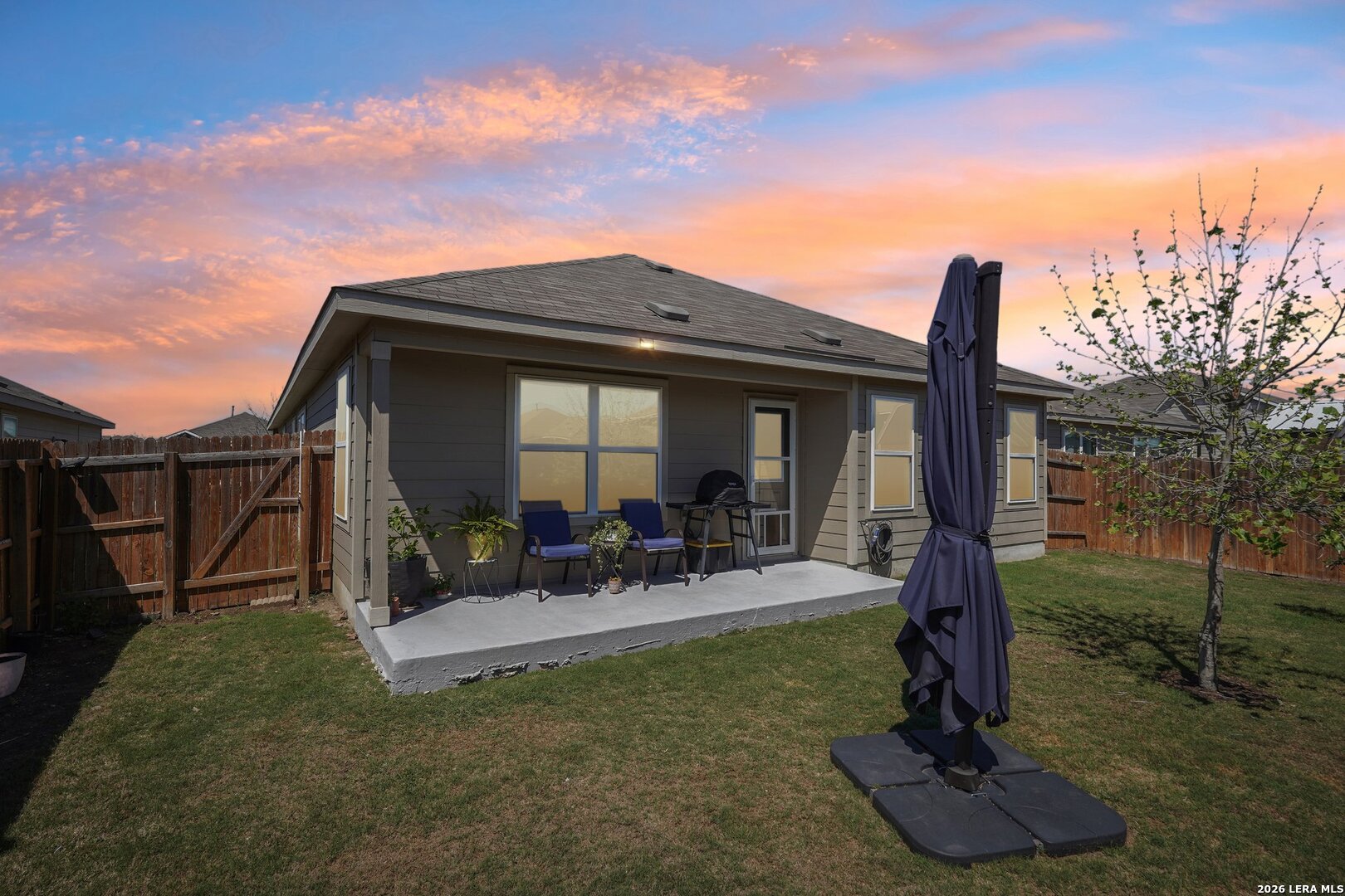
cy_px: 448
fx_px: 654
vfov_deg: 68.9
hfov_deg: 91.6
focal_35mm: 18
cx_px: 672
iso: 100
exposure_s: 1/320
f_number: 8
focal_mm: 17.5
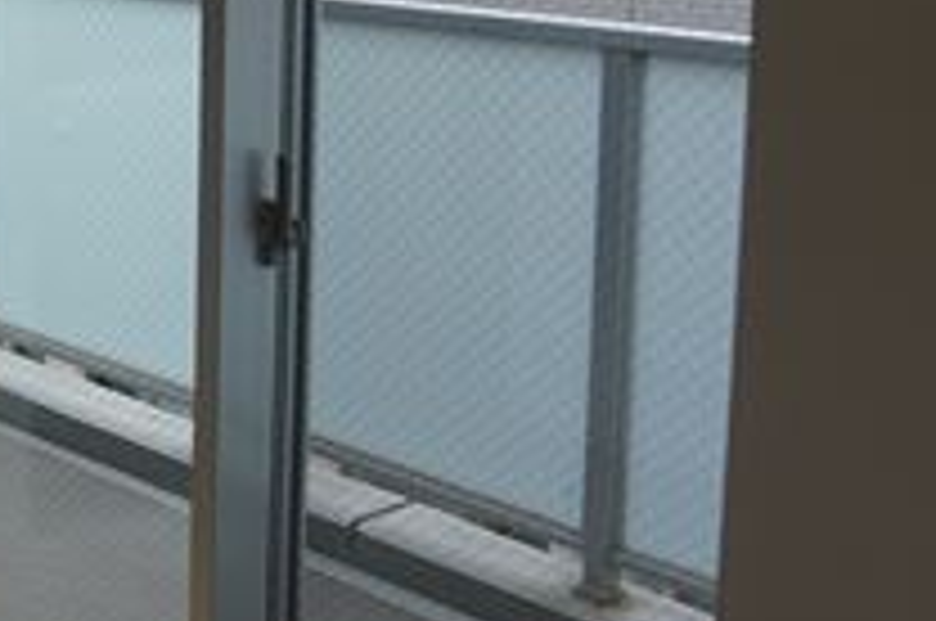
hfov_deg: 22.9
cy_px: 65
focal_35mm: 74
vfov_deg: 18.1
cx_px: -423
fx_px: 1921
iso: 160
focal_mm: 16
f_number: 4
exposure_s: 1/160
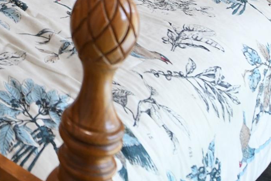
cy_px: -68
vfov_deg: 19.5
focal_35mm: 63
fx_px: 474
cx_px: -97
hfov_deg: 26.2
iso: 1000
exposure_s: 1/160
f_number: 4
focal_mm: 14
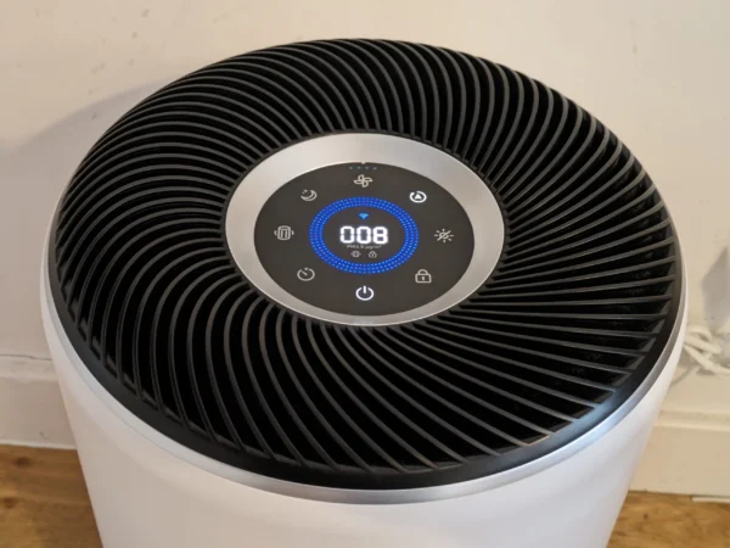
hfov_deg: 37.5
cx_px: 365
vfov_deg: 28.6
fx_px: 1076
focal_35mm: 51
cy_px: 274
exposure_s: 1/25
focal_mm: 5.43
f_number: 1.89
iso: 299
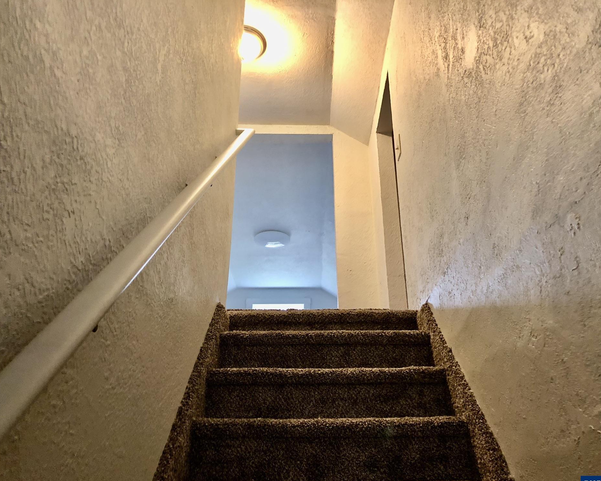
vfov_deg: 48.5
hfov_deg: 58.7
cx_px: 315
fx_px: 534
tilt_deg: +26.4
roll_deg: +1.1
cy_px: 244
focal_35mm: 30
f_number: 1.8
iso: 100
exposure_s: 1/15
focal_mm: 4
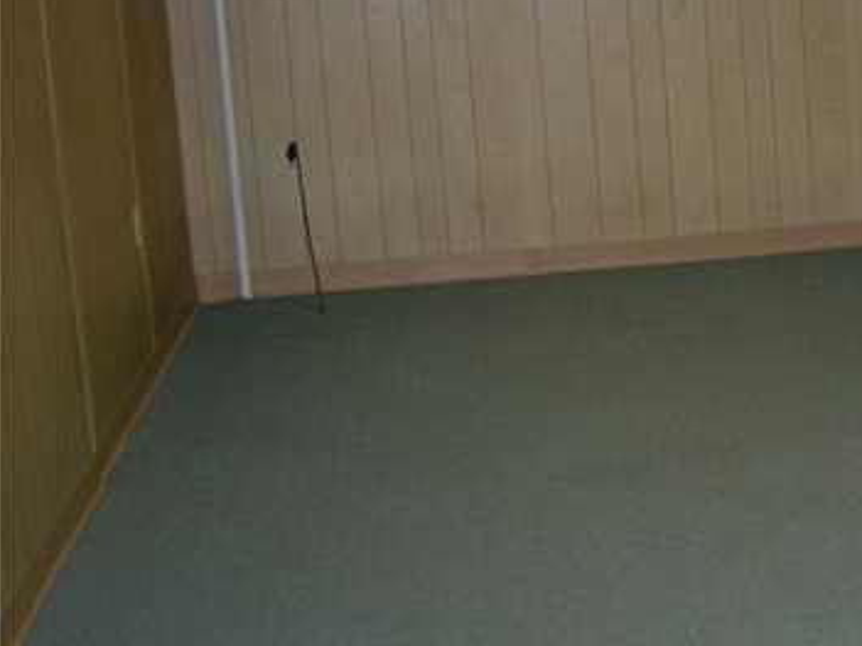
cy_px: 206
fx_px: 2041
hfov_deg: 22.3
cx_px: 980
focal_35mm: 82
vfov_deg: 17.9
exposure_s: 1/60.1
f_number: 2.7
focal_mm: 7.5
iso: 200
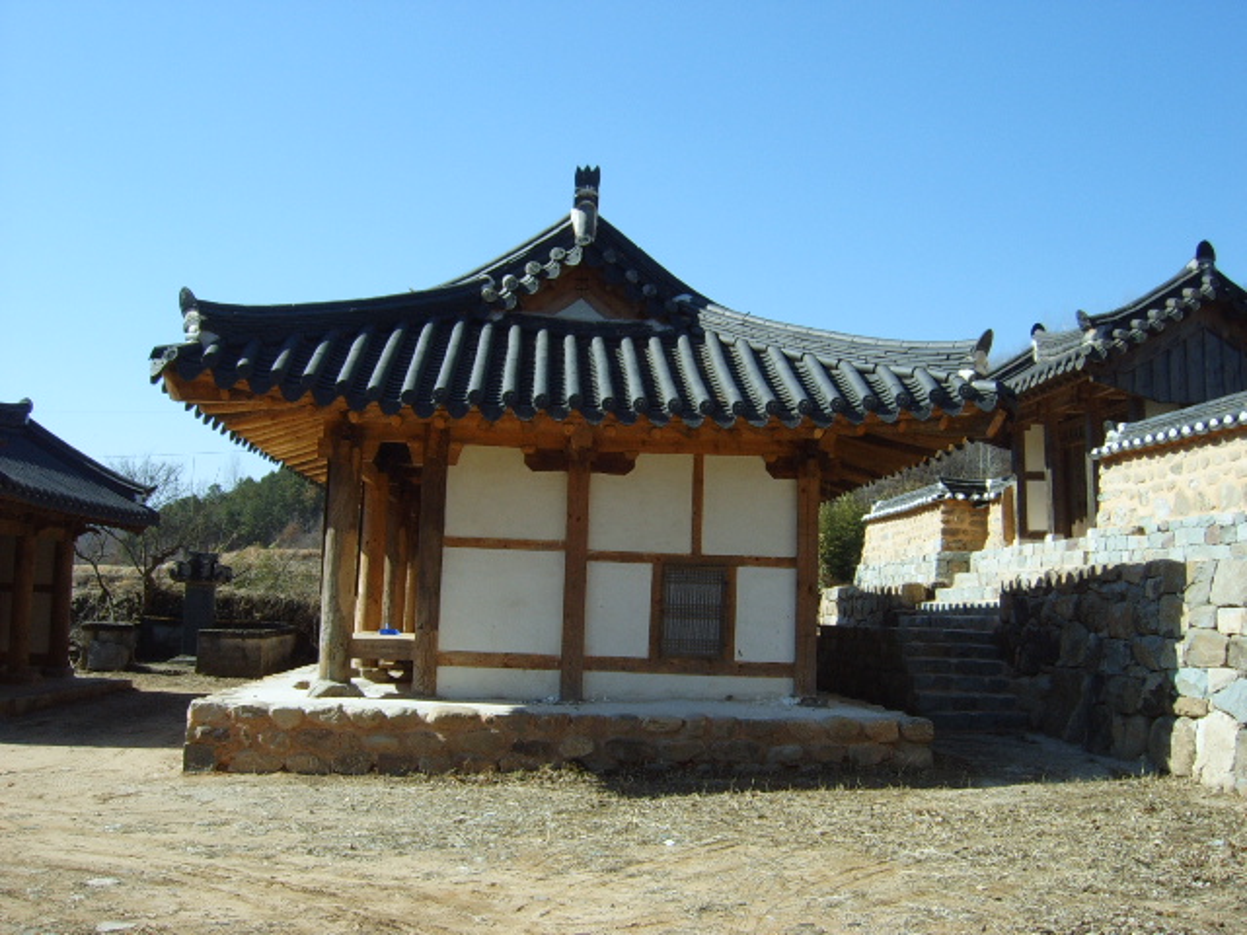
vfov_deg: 40.7
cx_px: 624
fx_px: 1261
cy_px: 468
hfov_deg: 52.6
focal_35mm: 35
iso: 50
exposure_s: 1/350
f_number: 5.8
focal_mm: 5.8
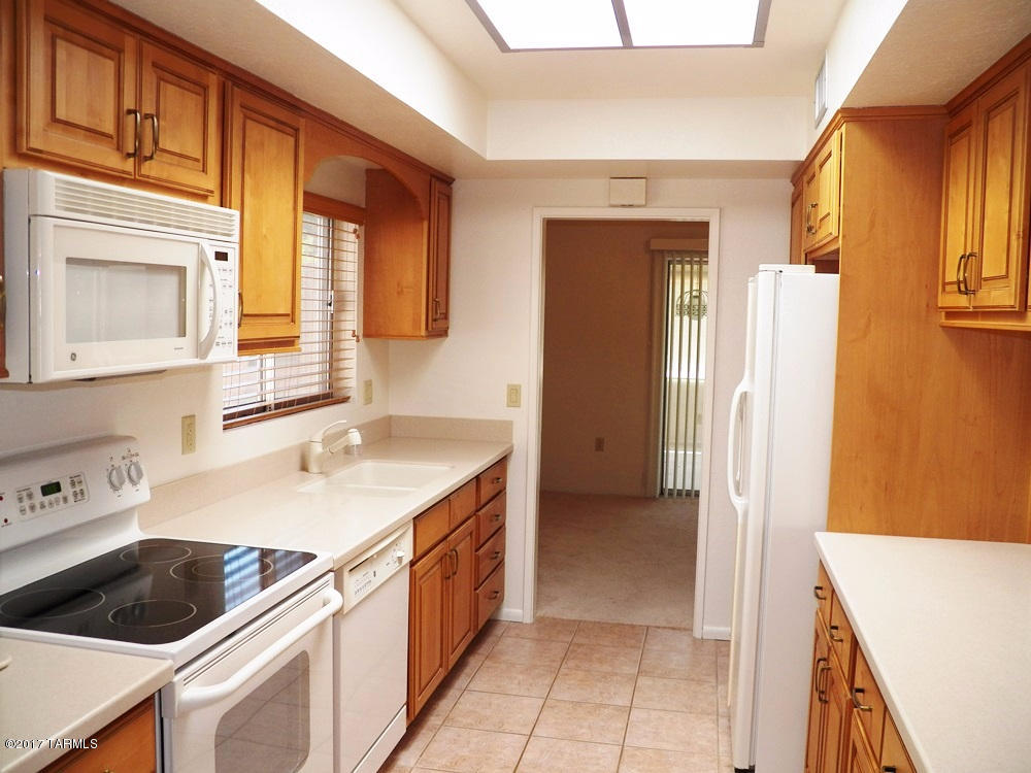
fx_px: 923
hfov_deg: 58.4
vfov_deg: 45.4
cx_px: 516
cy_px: 386
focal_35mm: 31
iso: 125
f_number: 2.8
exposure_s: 1/80
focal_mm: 5.5
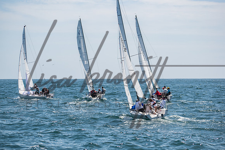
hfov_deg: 16.4
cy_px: 75
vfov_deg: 11.0
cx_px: 115
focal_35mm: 125
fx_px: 782
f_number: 6.3
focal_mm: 80
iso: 200
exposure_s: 1/1250
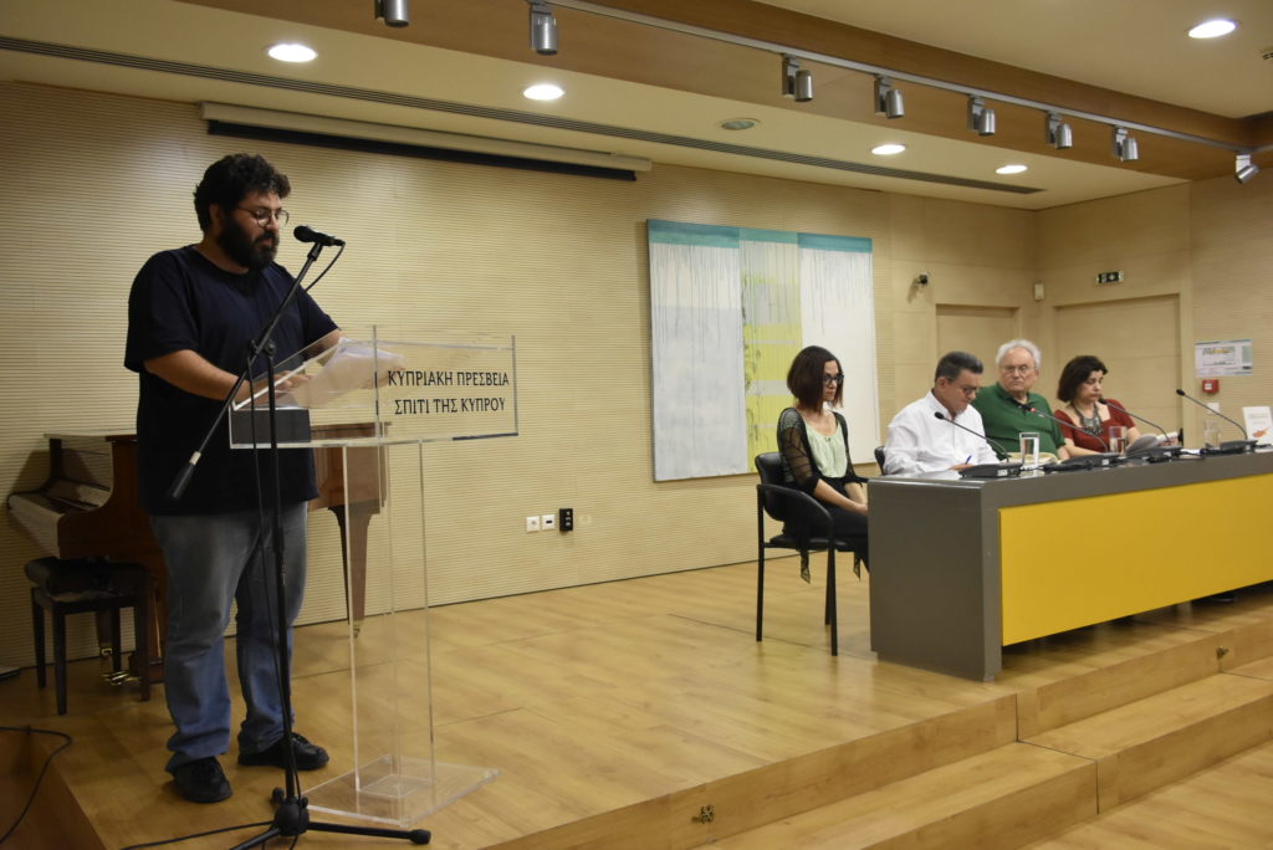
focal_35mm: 30
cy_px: 425
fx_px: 1061
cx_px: 636
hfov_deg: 61.9
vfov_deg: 43.7
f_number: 4.5
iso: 1600
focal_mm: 20
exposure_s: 1/80
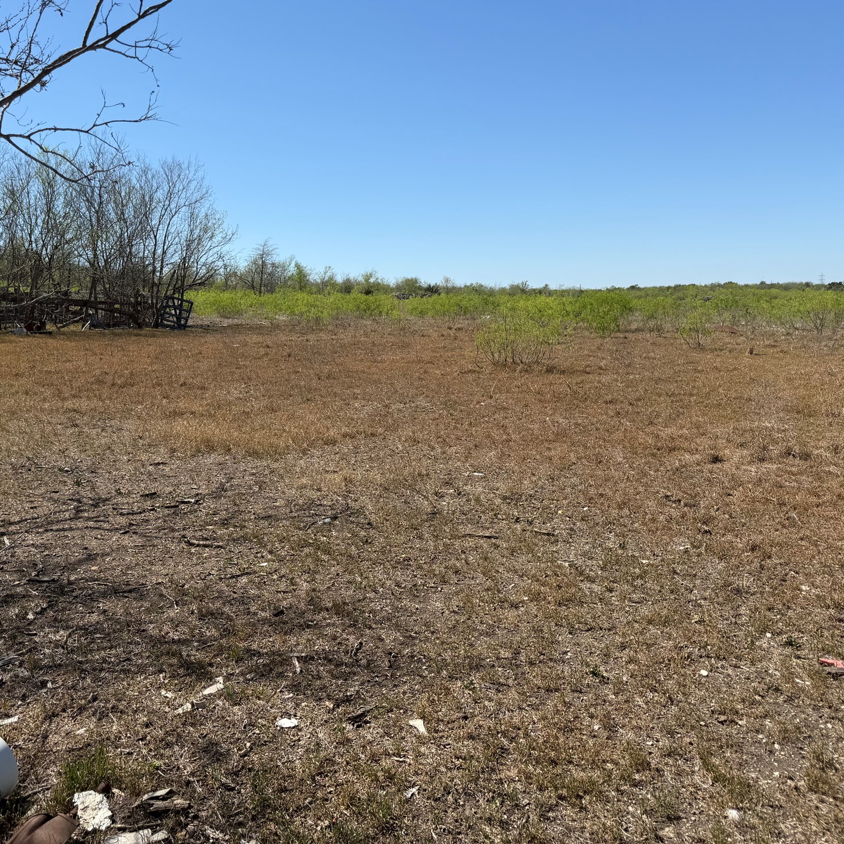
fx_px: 828
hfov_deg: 53.8
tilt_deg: -6.5
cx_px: 362
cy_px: 397
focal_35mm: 30
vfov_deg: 54.0
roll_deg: +2.3
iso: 80
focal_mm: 6.76
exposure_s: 1/5319
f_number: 1.78
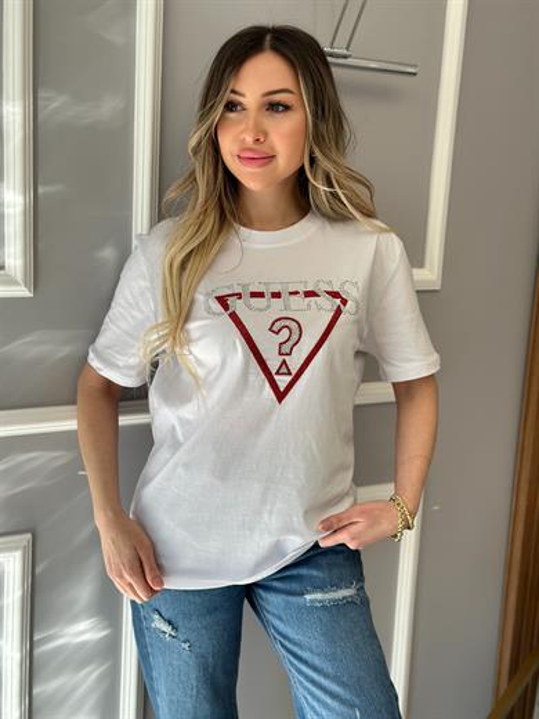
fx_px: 997
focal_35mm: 48
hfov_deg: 30.3
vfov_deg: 39.7
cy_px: 360
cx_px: 270
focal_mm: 6.86
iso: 80
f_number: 1.78
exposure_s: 1/251
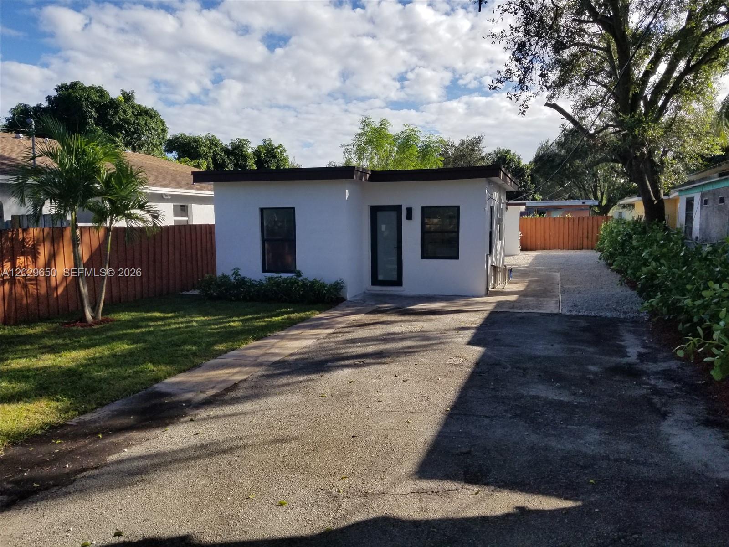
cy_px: 274
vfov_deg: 53.1
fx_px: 548
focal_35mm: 26
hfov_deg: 67.3
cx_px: 364
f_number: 1.7
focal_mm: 4.3
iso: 50
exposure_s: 1/2618
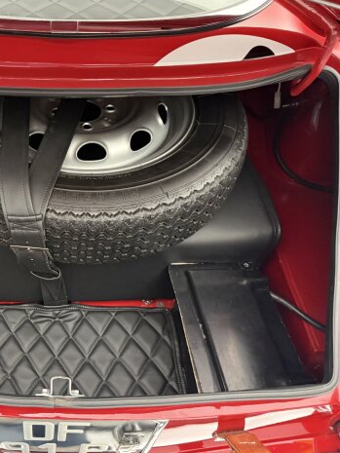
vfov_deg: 55.3
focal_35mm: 33
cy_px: 226
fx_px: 432
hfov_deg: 40.4
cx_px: 48
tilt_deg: -49.4
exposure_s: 1/33
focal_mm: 6.76
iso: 640
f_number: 1.78
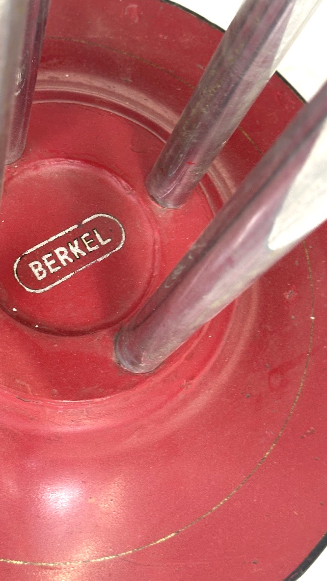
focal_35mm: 53
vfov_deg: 39.2
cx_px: 117
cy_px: 293
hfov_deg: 22.6
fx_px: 817
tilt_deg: -69.8
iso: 200
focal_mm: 6.86
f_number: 1.78
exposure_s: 1/33
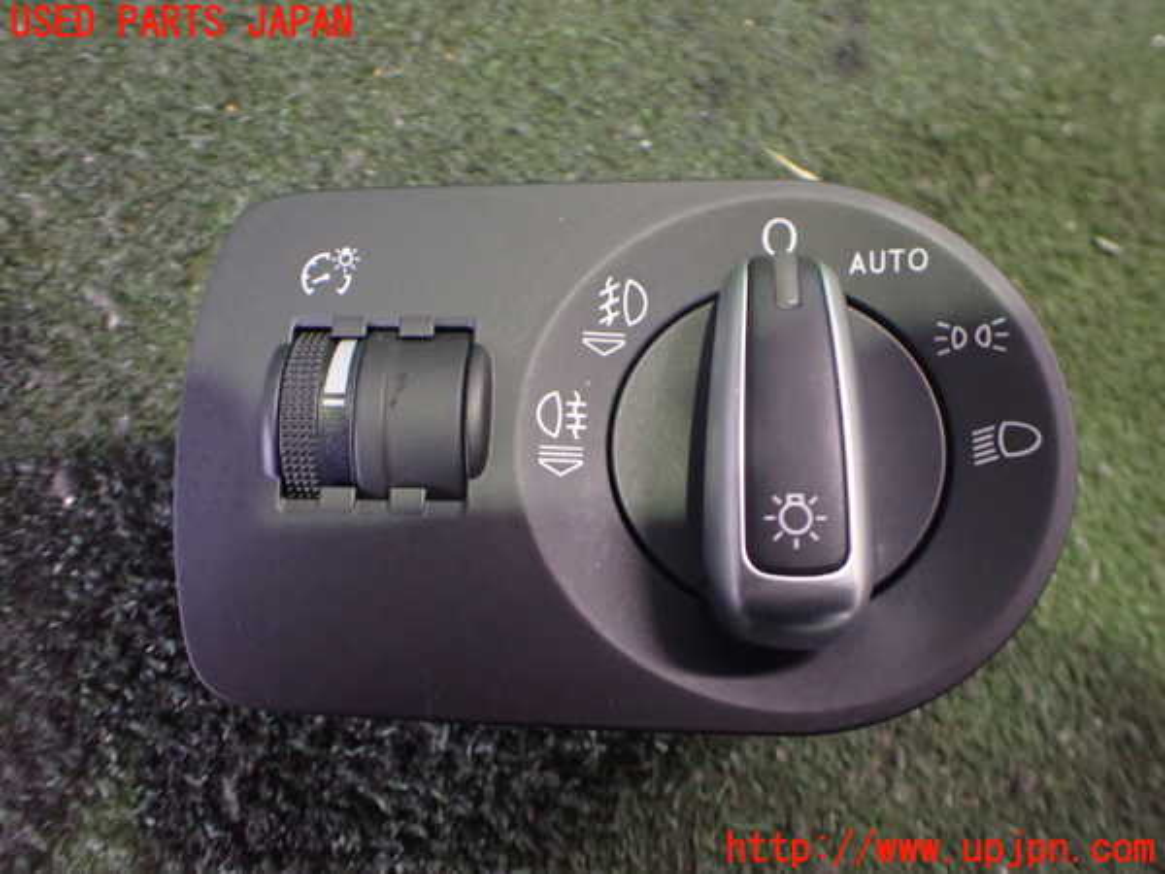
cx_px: 582
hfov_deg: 60.0
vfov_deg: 46.8
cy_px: 437
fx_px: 1010
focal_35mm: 30
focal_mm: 5.4
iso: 1000
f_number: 2.3
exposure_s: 1/30
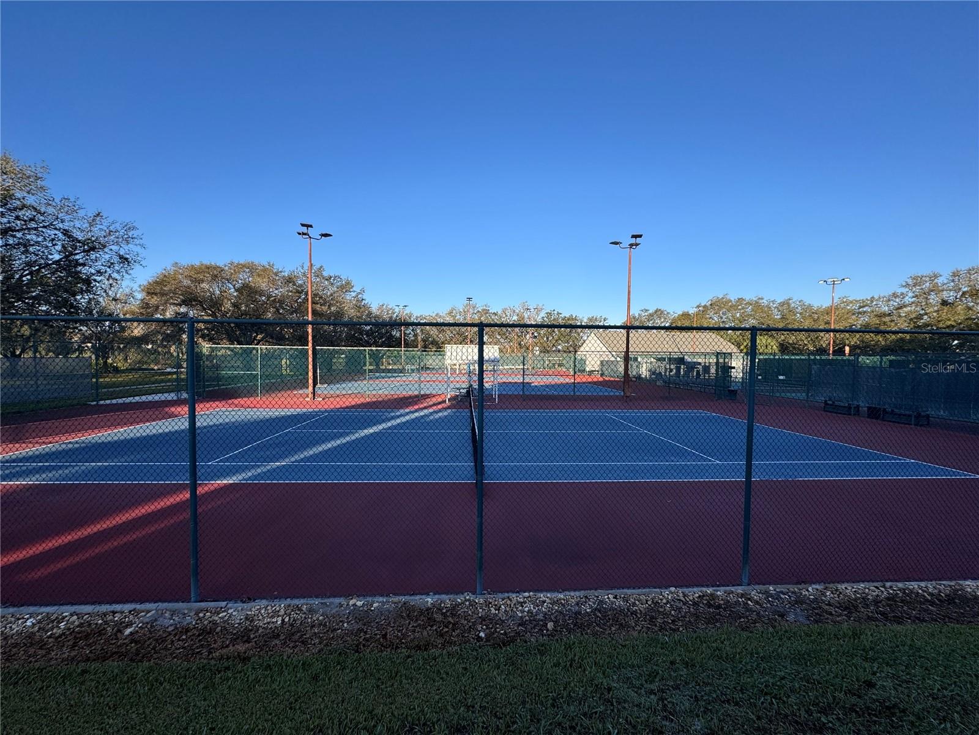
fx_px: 396
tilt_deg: -2.6
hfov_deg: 102.1
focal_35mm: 14
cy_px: 368
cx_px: 490
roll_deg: -0.8
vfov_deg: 85.7
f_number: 2.2
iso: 50
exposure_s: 1/1094
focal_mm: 2.22
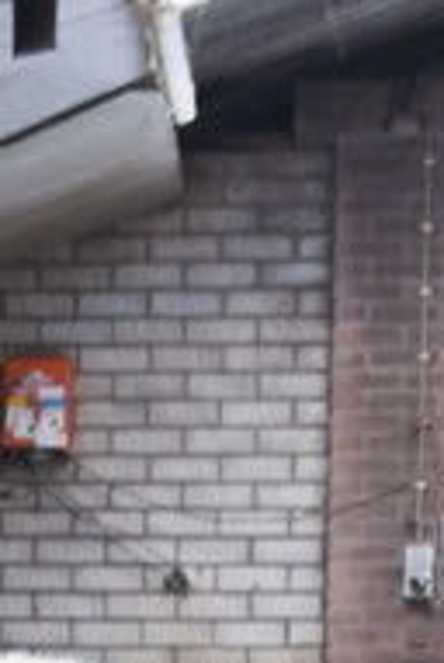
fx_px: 4865
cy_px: 1206
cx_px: -49
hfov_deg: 5.2
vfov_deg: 7.5
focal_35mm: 264
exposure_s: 1/8
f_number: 5
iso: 400
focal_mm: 45
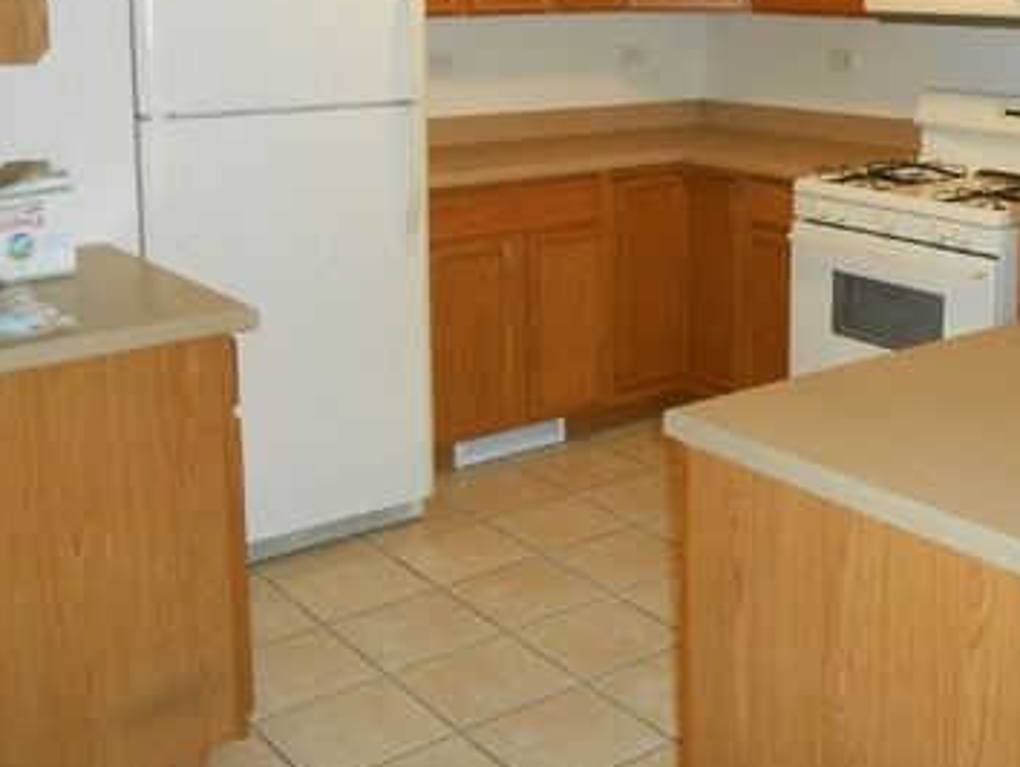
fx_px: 1386
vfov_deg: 30.1
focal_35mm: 47
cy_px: 141
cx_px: 729
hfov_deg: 39.6
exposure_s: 1/25
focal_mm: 4.6
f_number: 3.5
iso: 500
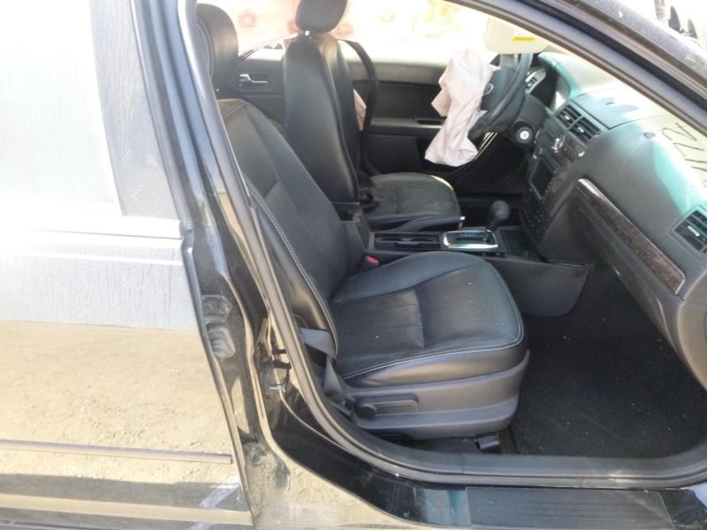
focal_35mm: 25
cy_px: 265
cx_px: 354
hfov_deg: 69.4
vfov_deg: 54.9
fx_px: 511
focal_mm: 4.5
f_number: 3.9
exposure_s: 1/125
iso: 500
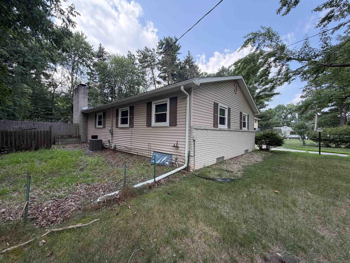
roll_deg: -1.5
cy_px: 132
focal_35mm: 14
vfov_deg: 85.7
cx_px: 175
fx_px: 142
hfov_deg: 102.1
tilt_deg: +0.4
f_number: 2.2
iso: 50
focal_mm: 2.22
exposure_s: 1/285
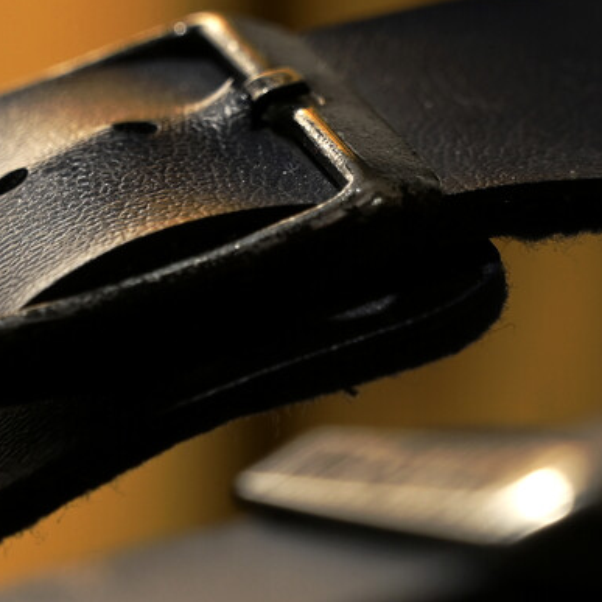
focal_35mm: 246
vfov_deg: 7.1
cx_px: 140
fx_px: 4840
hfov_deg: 7.1
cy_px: 499
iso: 800
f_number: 6.3
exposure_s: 1/250
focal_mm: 70
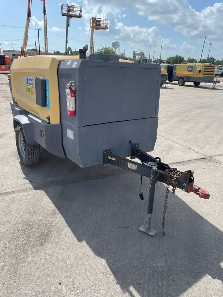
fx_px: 223
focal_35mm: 26
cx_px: 112
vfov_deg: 67.3
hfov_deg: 53.1
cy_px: 148
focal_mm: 4.2
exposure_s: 1/3401
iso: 32
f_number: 1.6
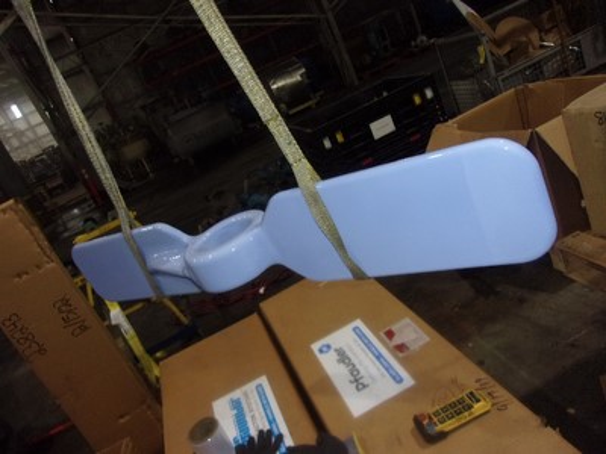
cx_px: 303
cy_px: 227
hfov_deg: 65.3
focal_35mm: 27
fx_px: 473
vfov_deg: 51.4
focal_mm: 4.9
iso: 200
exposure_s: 1/34
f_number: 3
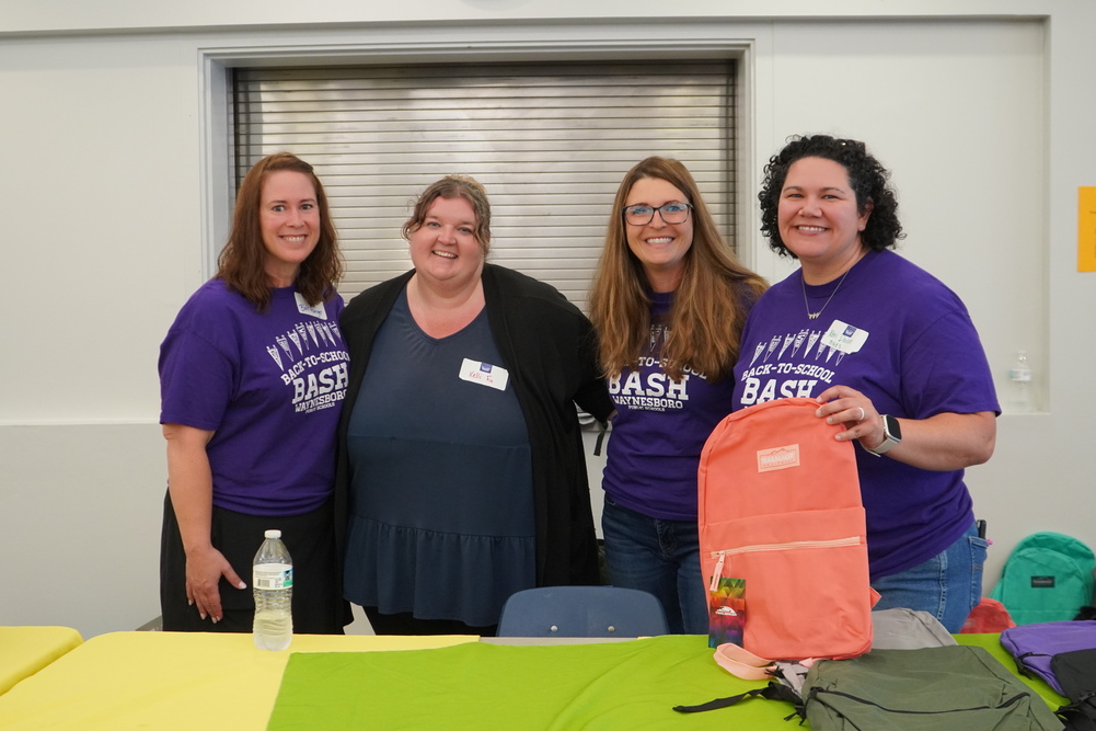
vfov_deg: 30.2
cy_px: 364
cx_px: 547
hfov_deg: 44.0
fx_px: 1355
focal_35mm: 45
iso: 1600
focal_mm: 29
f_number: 4
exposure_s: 1/160
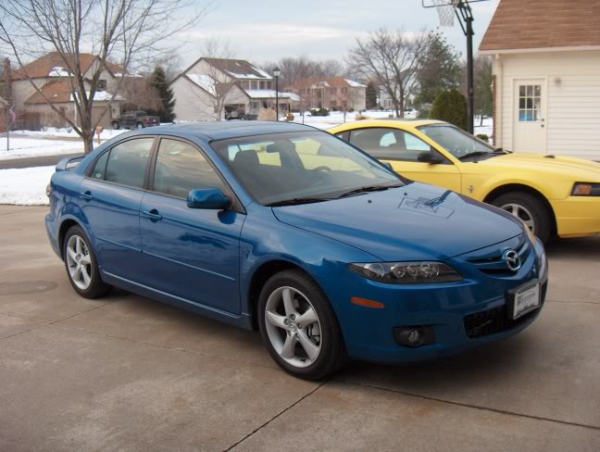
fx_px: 677
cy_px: 226
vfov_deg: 36.9
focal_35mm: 39
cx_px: 300
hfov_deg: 47.8
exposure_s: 1/124
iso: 196
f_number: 2.8
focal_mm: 8
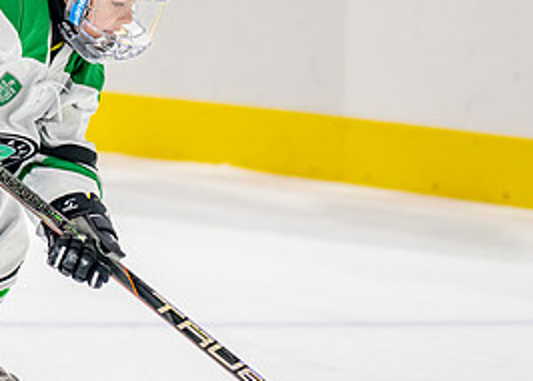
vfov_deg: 3.8
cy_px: 118
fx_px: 5677
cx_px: -134
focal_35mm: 375
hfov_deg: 5.3
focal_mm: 131
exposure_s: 1/1250
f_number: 2.8
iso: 1000
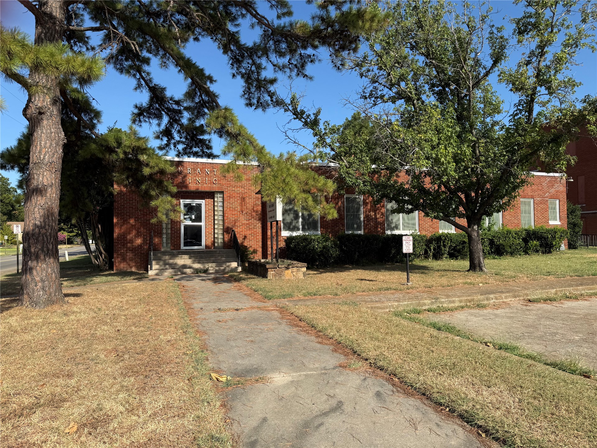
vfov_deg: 56.8
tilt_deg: +2.7
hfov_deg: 71.6
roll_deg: +0.7
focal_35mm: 24
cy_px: 224
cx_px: 298
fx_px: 414
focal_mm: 6.76
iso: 80
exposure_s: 1/3145
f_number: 1.78
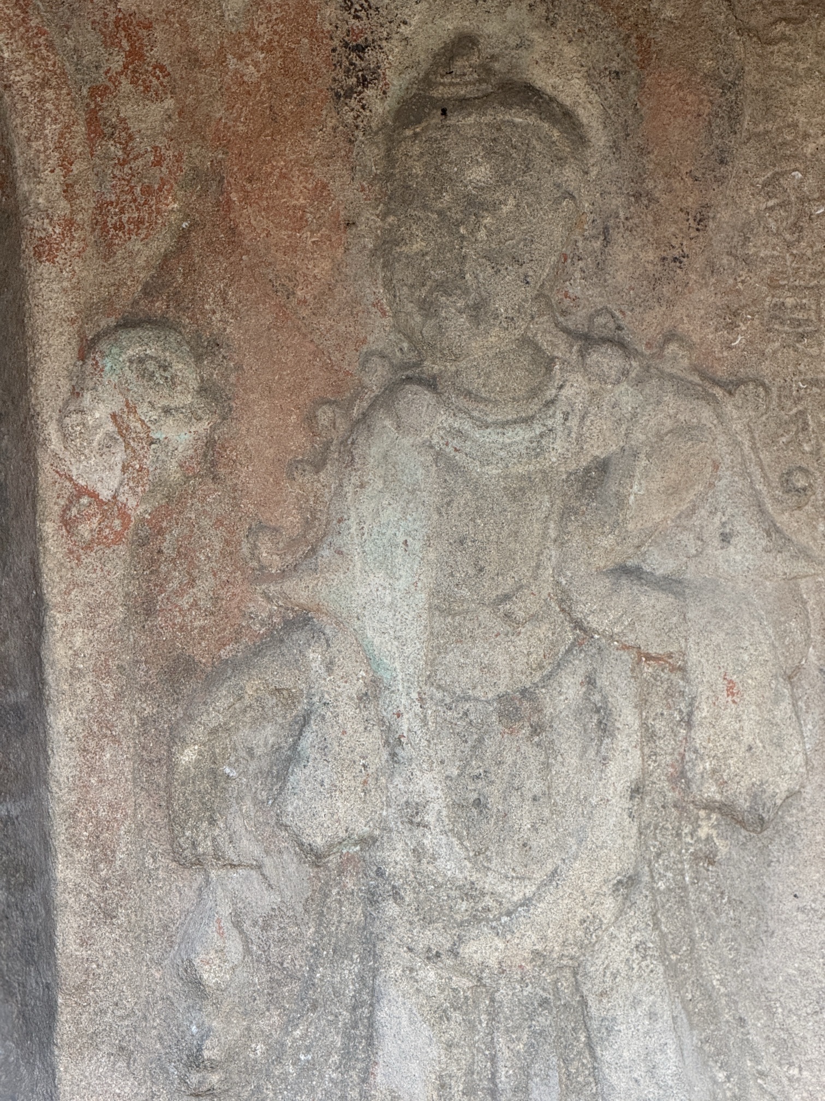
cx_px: 412
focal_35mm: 120
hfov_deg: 12.3
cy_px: 550
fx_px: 3813
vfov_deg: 16.4
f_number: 2.8
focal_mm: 15.66
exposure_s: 1/99
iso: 200
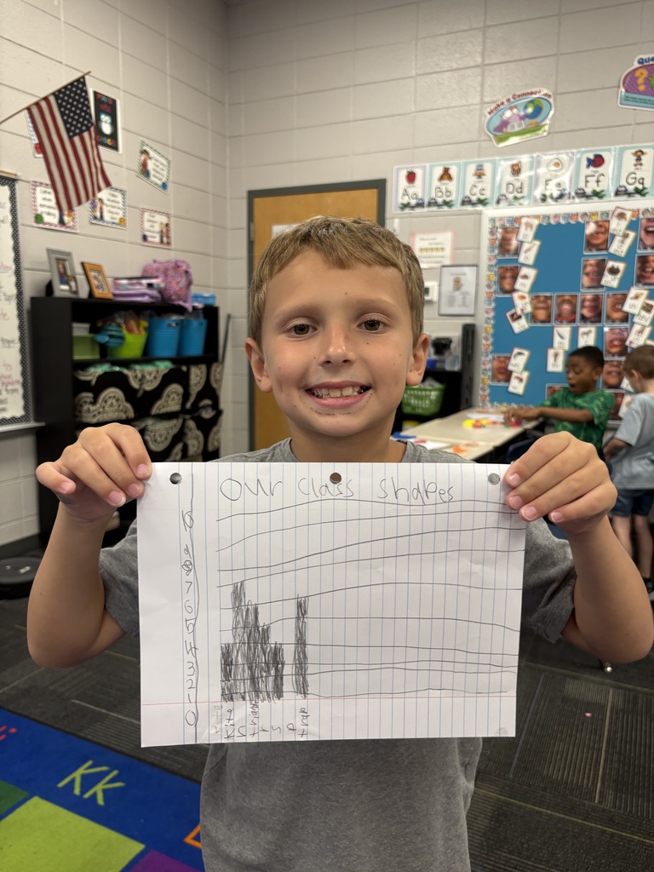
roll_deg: -0.7
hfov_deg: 53.1
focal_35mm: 26
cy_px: 436
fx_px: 655
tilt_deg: -9.0
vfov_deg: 67.3
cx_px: 327
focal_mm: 5.96
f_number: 1.6
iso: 125
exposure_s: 1/60
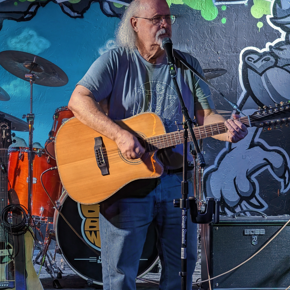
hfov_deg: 13.4
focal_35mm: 130
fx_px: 1232
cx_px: 145
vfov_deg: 13.4
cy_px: 104
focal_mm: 18
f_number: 2.8
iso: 302
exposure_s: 1/40
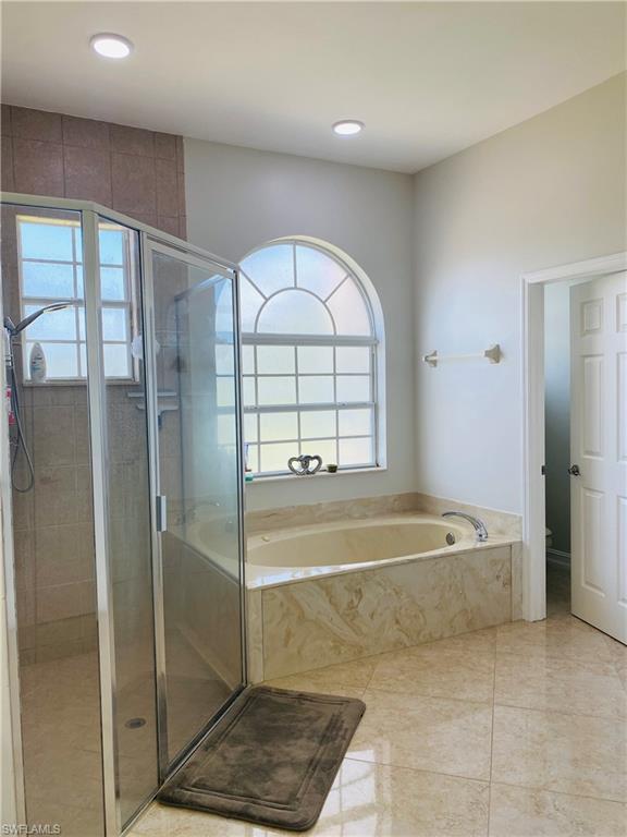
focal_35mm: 26
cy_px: 418
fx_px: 628
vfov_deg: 67.3
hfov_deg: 53.1
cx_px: 314
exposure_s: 1/216
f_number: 1.8
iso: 32
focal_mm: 4.25
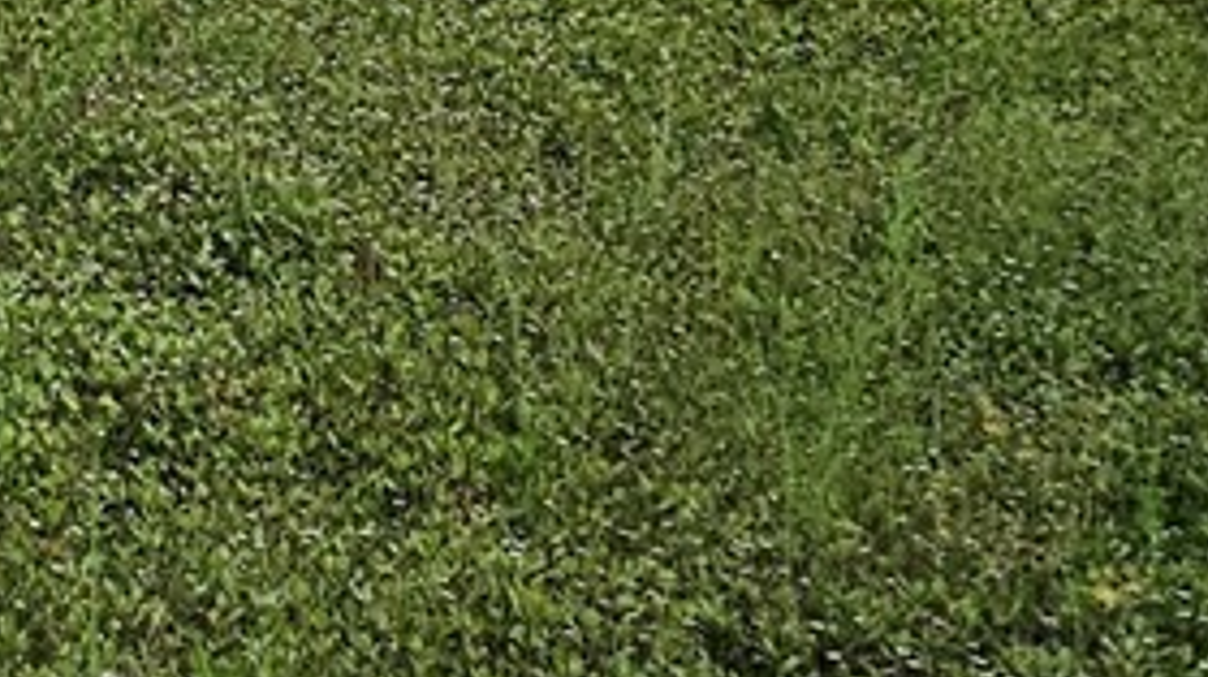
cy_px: -237
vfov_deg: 14.2
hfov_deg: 19.9
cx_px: -910
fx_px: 2593
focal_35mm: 81
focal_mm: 2.2
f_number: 2.2
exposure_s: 1/1645
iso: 50
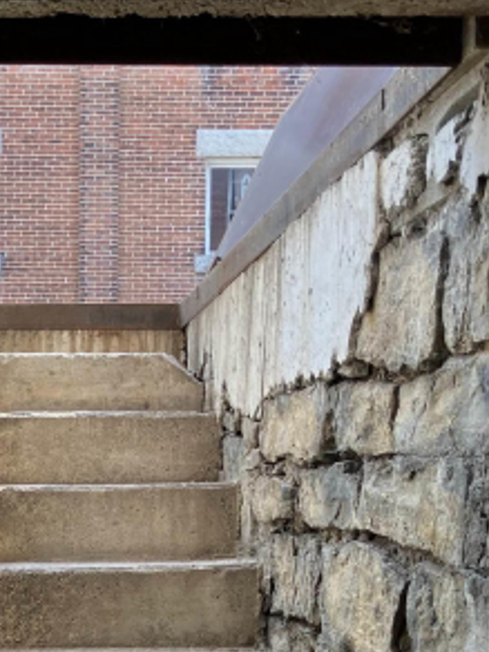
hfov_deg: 22.2
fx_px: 1205
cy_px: 709
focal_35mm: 64
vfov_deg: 27.8
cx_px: 20
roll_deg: +0.8
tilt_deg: -6.3
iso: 32
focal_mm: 3.99
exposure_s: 1/354
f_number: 1.8
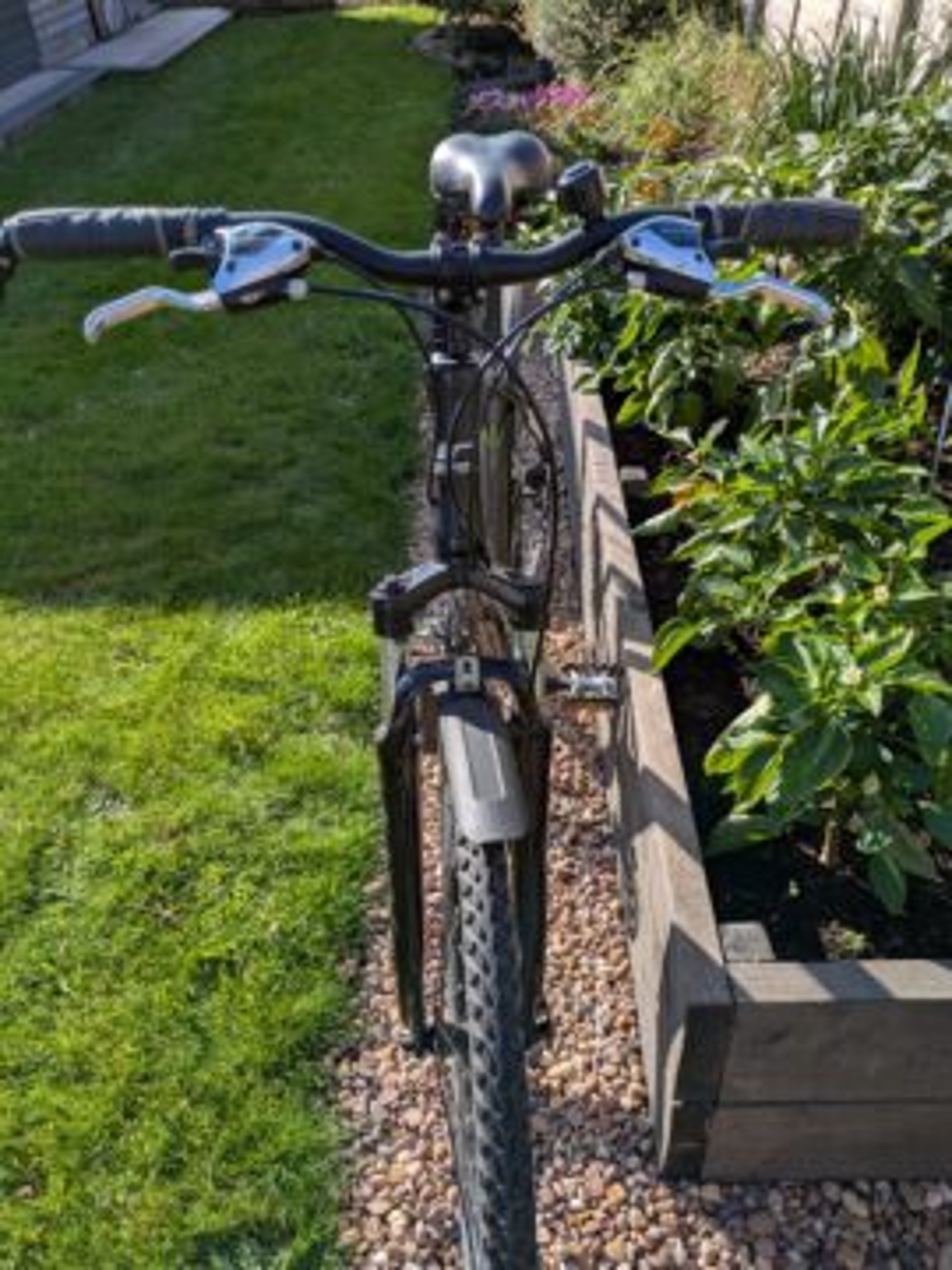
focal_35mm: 25
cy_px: 635
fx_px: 917
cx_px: 476
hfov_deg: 54.9
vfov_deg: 69.4
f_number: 1.89
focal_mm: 5.43
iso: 45
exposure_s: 1/1127
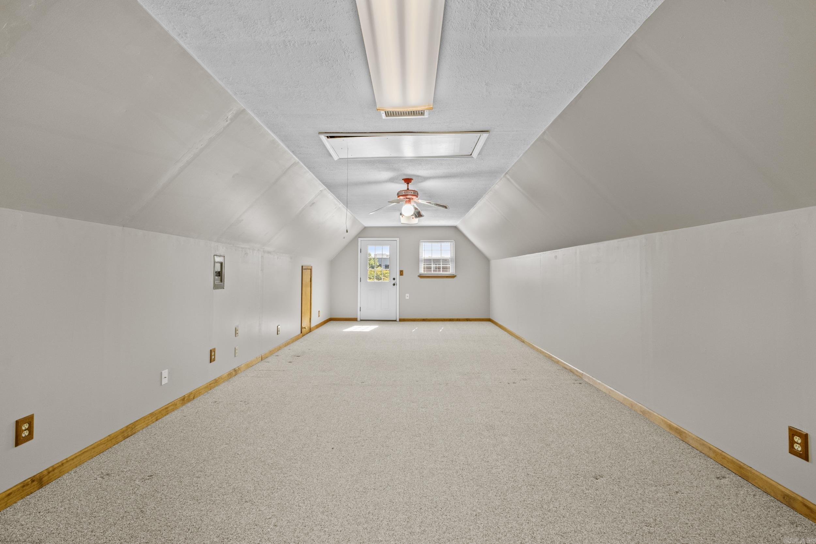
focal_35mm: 15
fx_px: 340
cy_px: 272
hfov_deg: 100.4
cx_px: 408
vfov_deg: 77.3
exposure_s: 1/4
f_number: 7.1
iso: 400
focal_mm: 10
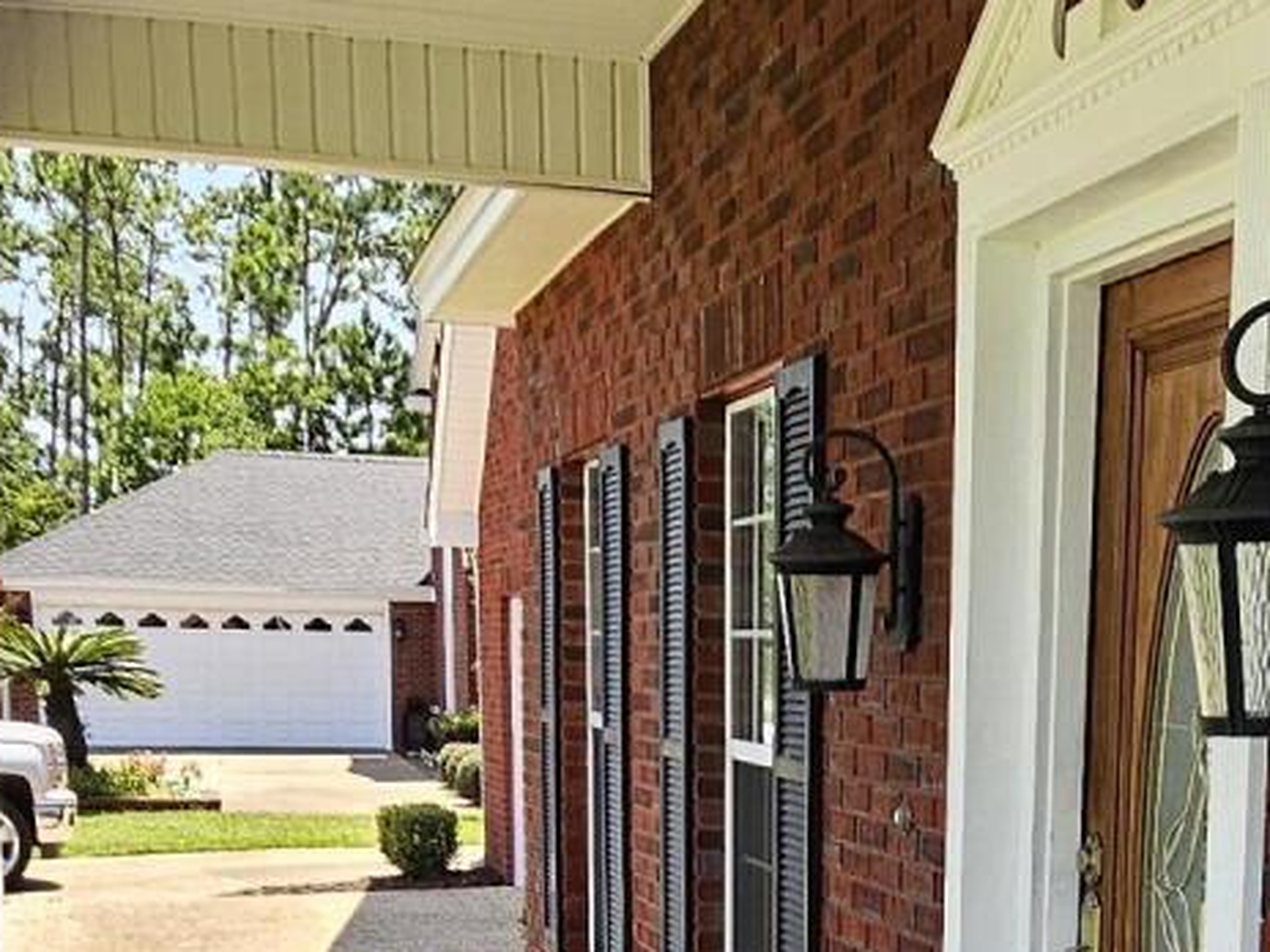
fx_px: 2055
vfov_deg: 23.8
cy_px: 1138
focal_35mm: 56
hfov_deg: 33.8
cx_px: 917
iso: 50
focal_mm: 2.2
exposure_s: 1/439
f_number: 2.2
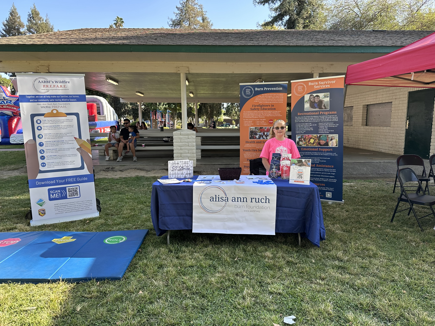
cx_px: 218
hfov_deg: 71.6
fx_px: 302
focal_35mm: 24
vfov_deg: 56.8
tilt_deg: -7.3
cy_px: 163
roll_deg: -0.2
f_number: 1.78
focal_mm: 6.86
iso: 80
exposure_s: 1/506
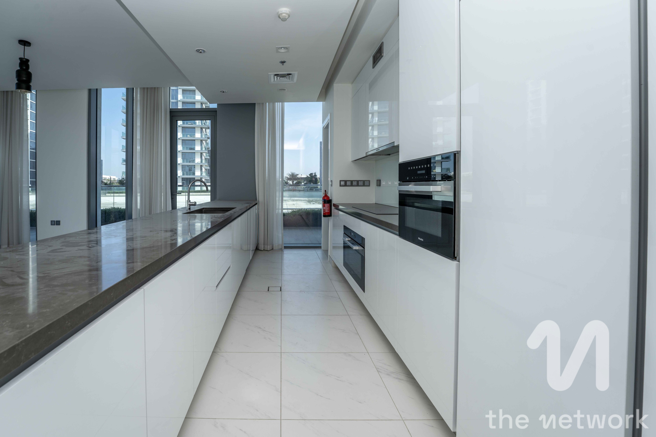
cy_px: 218
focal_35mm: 14
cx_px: 328
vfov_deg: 81.2
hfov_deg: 104.3
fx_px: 255
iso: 125
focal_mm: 14
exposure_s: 1/100
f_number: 8
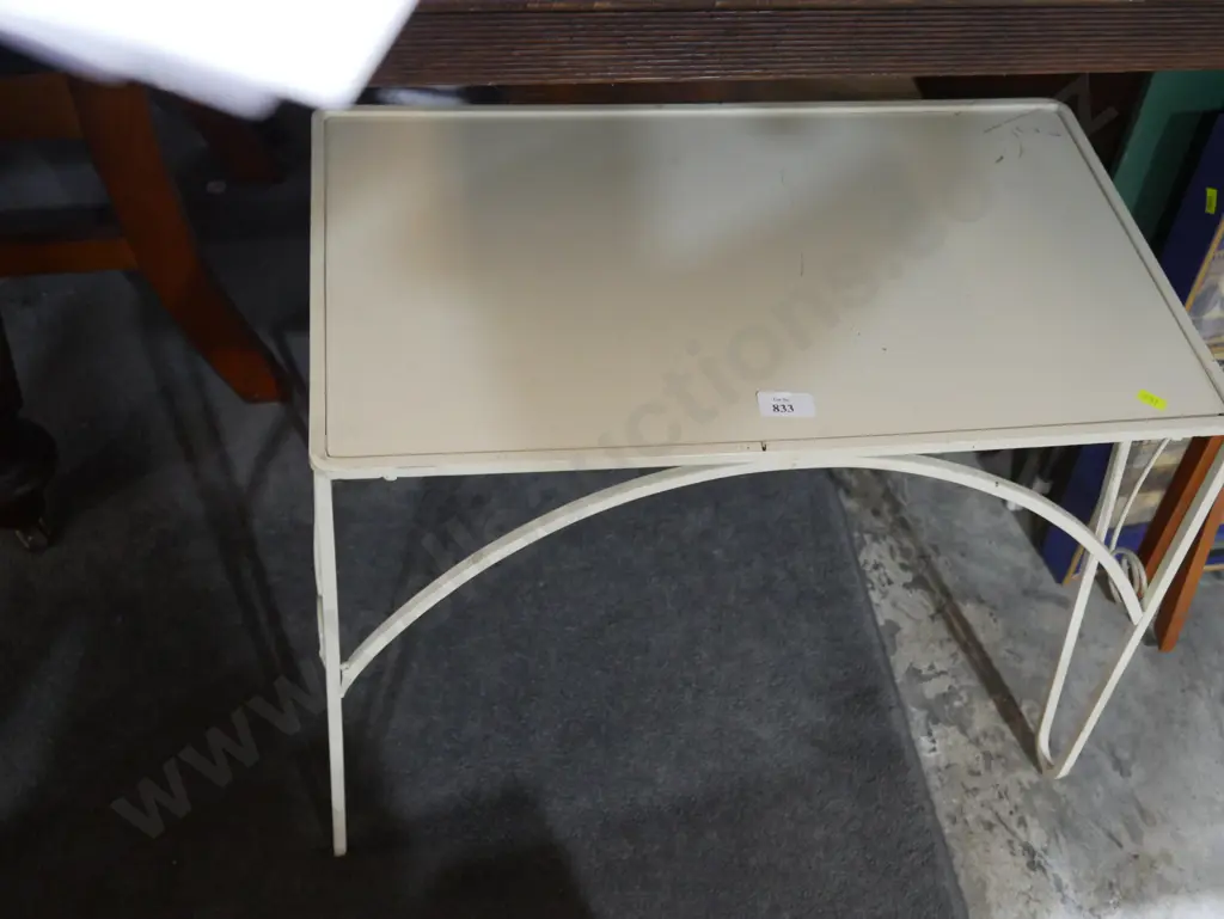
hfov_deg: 49.0
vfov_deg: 37.8
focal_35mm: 38
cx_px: 612
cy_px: 460
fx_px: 1344
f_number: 4.1
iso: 1600
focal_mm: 19
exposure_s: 1/60
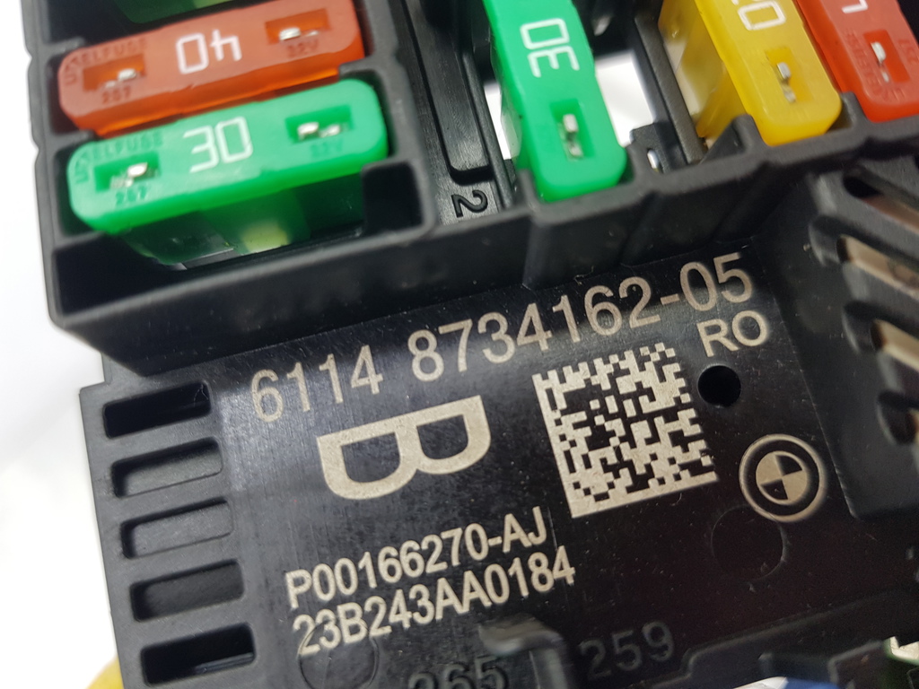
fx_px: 690
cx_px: 460
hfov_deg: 67.3
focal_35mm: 26
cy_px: 344
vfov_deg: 53.1
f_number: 1.7
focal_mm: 4.2
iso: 64
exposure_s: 1/50
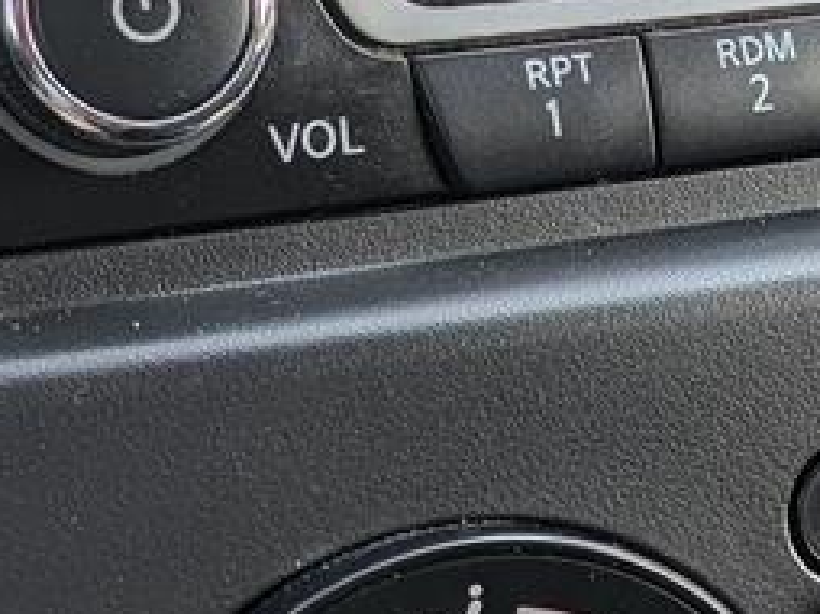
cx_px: 663
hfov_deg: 15.5
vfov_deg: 11.7
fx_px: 2982
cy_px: 116
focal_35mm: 126
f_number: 1.89
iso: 43
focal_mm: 5.43
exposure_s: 1/357
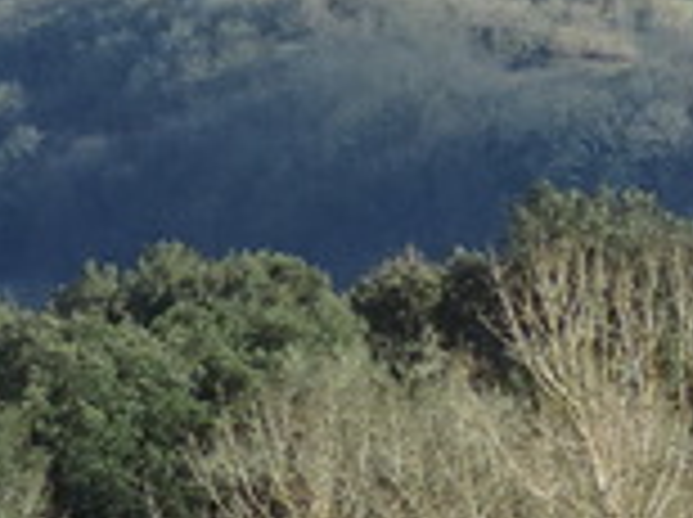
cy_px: 613
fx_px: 15611
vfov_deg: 1.9
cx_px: 1809
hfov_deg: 2.5
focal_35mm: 781
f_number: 4.1
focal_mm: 17.8
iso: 80
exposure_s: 1/320
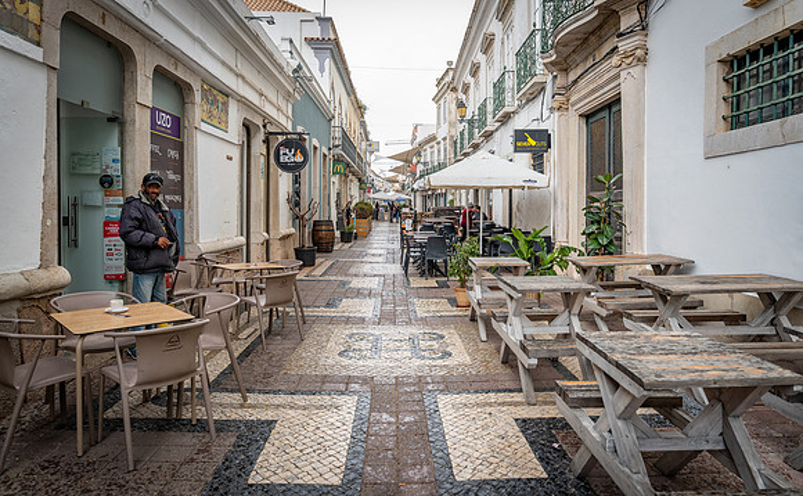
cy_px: 227
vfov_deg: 49.2
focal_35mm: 25
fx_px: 541
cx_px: 405
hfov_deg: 73.1
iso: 80
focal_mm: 24
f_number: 4.5
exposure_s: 1/200
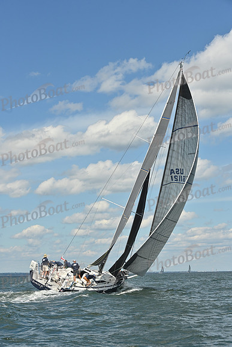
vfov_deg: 28.8
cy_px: 174
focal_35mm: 70
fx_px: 676
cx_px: 116
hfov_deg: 19.5
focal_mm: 70
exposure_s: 1/1000
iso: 250
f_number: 9
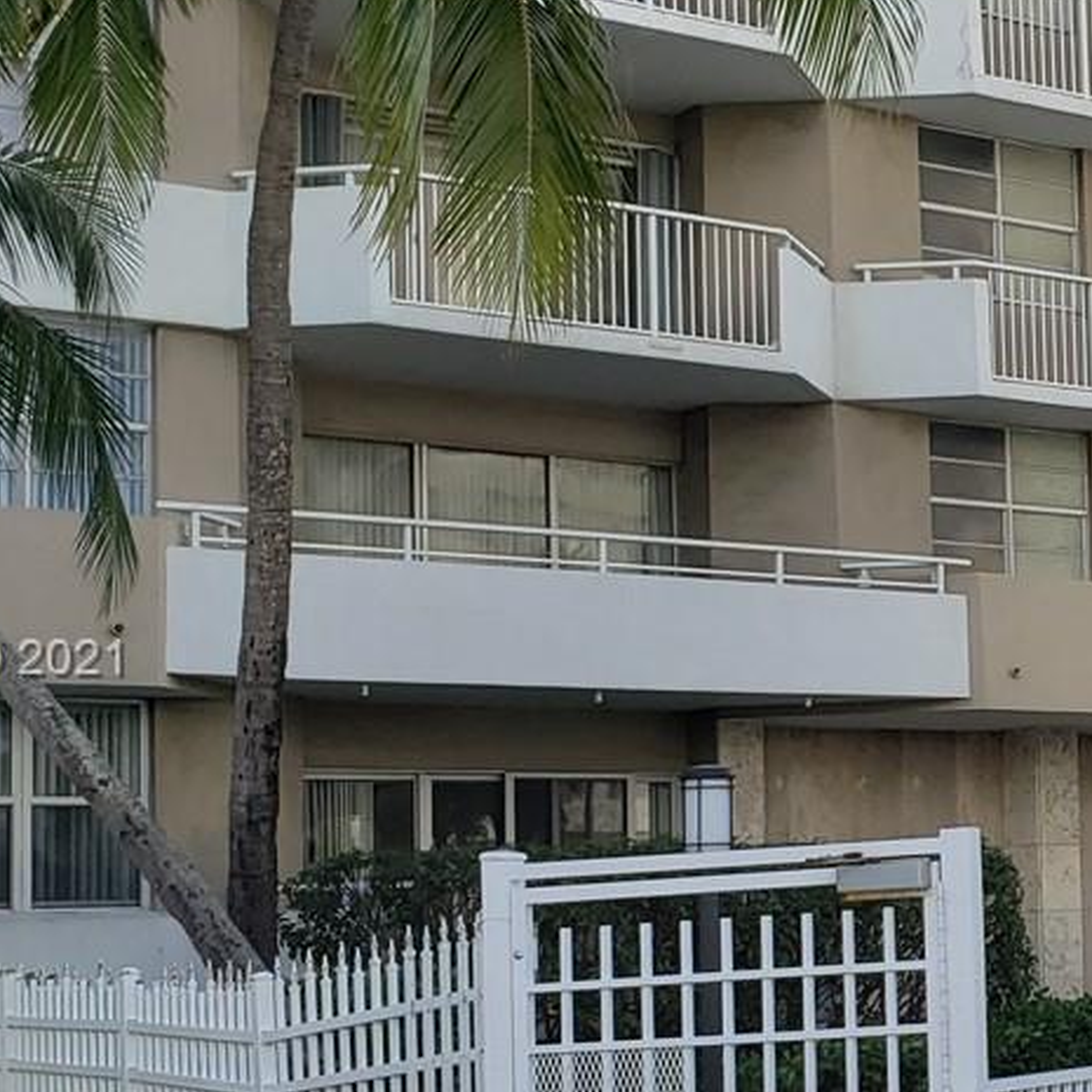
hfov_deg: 20.7
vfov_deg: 21.9
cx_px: 1256
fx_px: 2820
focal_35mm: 79
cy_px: 662
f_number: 2.4
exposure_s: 1/734
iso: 50
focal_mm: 4.3
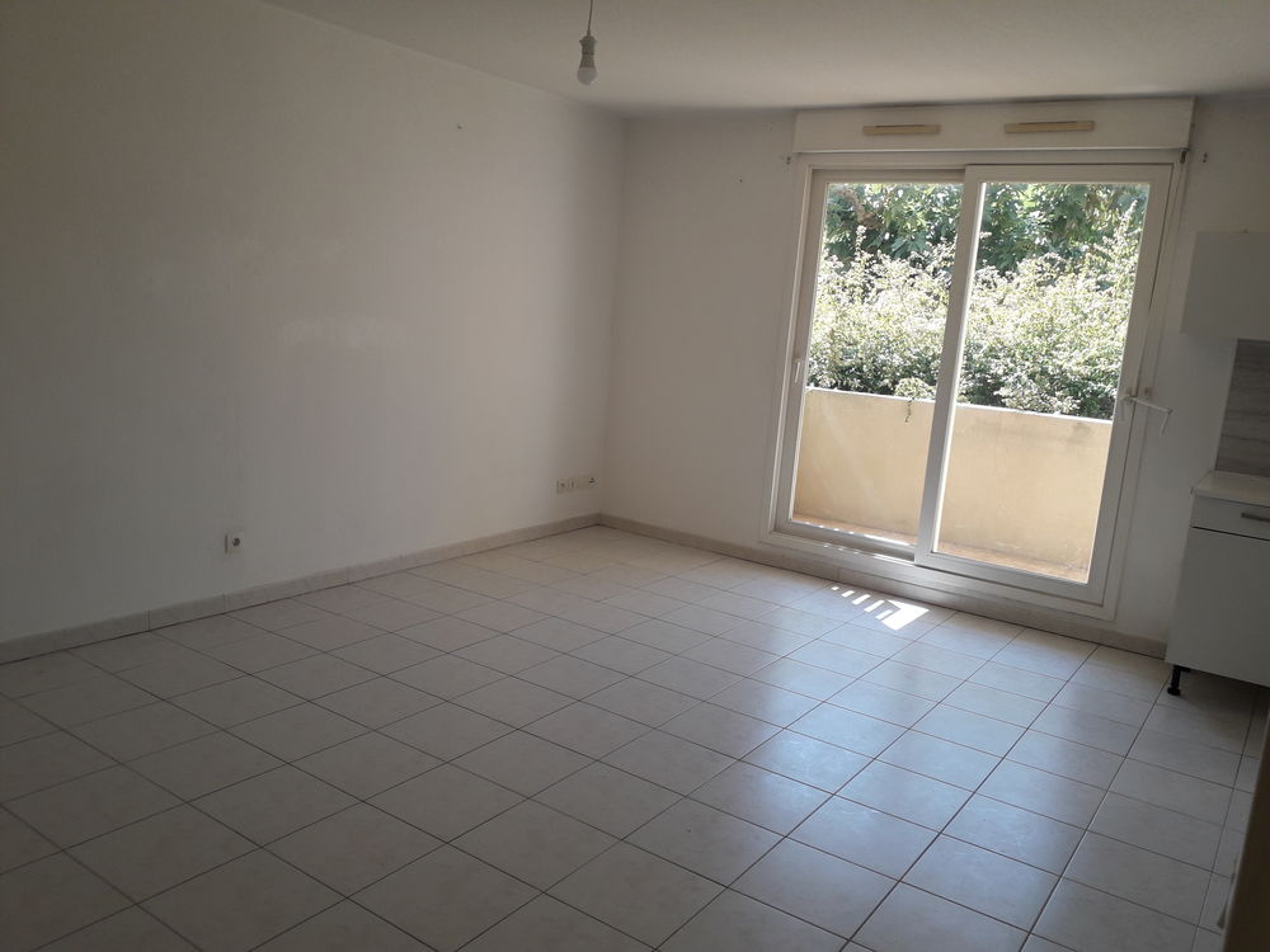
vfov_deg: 51.4
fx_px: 991
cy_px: 476
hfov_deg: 65.3
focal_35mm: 27
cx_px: 635
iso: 40
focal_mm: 3.6
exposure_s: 1/176
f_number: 1.9
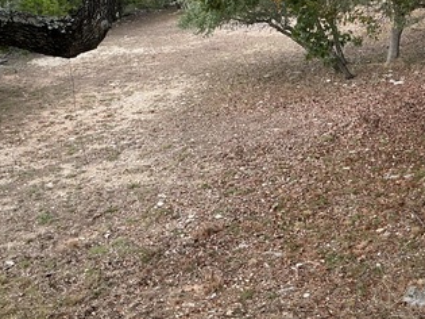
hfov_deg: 32.4
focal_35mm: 59
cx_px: 290
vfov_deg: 24.4
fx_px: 724
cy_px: 58
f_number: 1.8
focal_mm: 3
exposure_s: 1/158
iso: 20
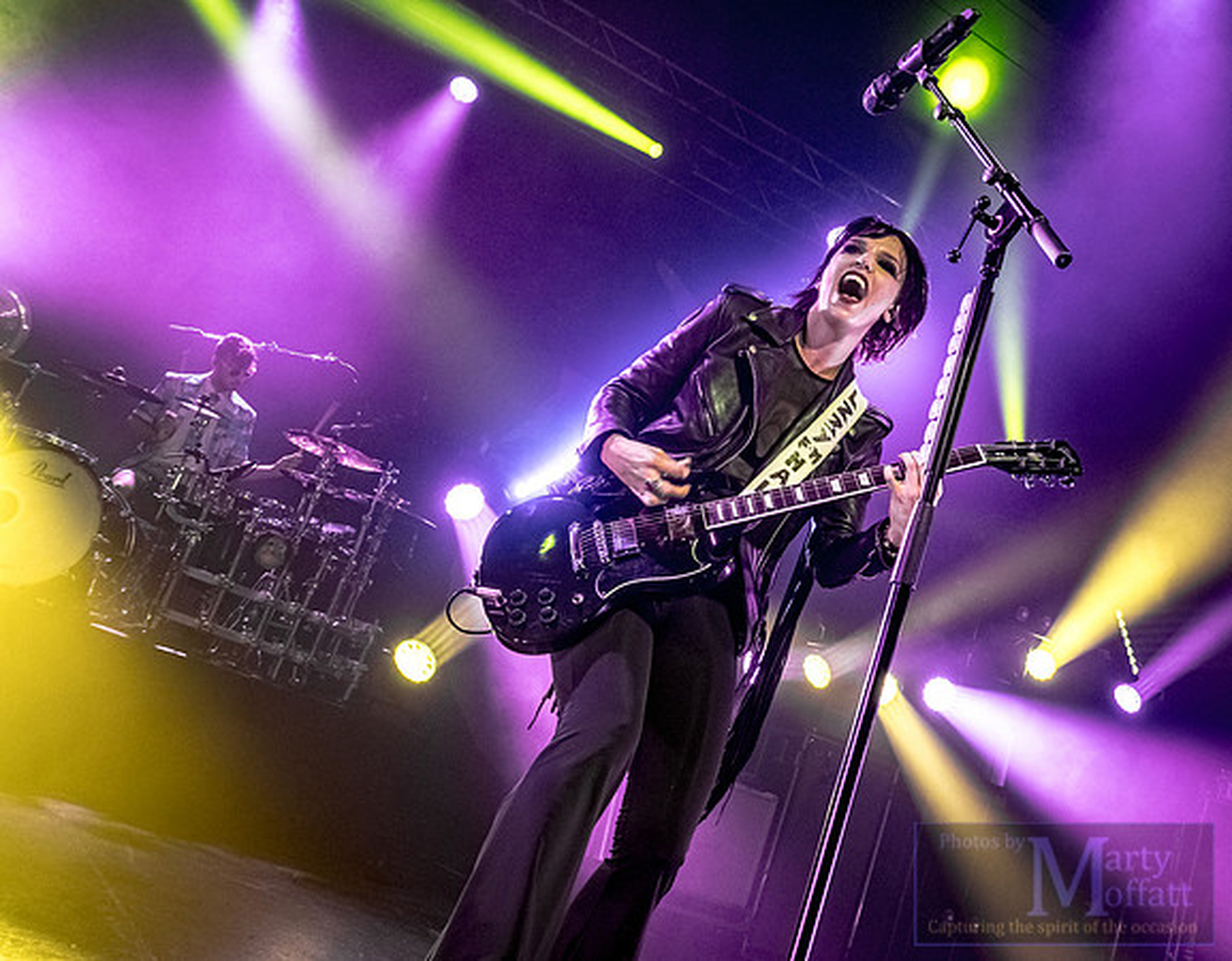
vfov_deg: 38.4
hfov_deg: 47.5
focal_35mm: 38
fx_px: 1372
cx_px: 836
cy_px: 371
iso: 800
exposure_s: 1/160
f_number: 4
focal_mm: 14
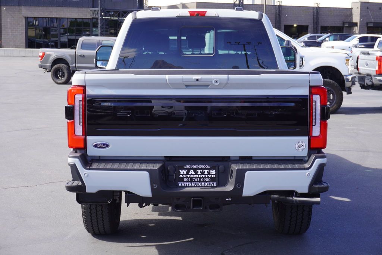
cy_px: 128
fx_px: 685
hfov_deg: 31.2
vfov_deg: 21.1
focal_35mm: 64
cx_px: 191
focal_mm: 43
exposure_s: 1/100
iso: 100
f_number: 7.1
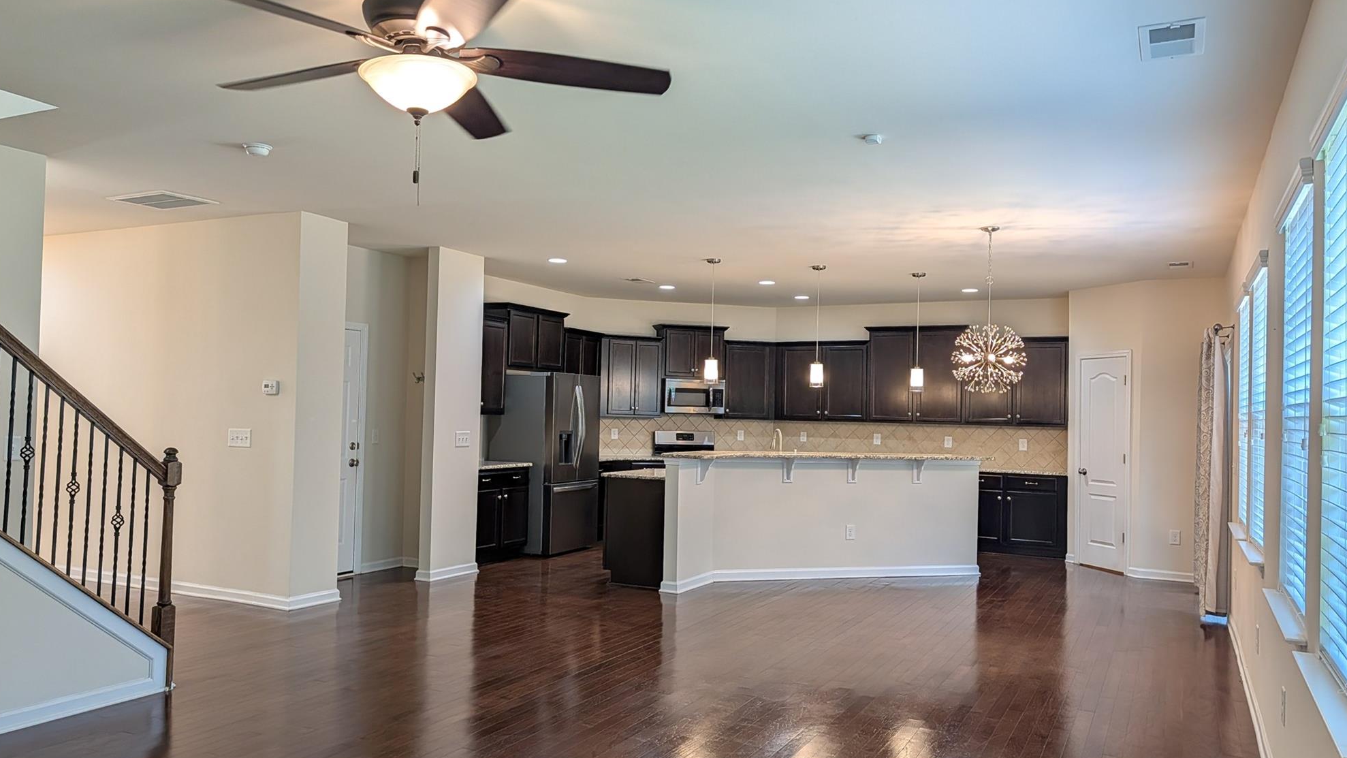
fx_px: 964
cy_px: 375
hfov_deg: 69.9
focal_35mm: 27
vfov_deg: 42.9
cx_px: 674
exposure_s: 1/120
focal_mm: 6.9
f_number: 1.68
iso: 146
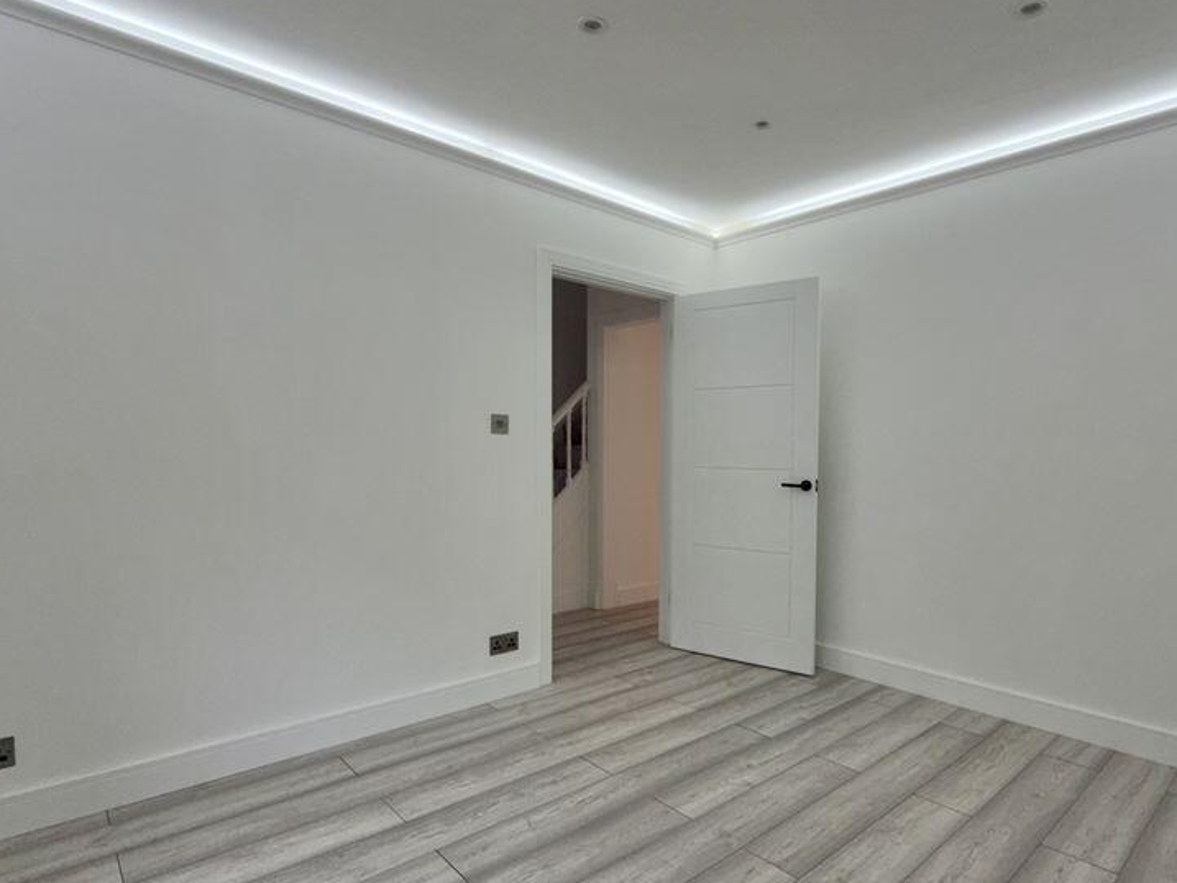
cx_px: 668
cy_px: 476
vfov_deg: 65.9
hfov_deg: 81.3
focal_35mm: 20
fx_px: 680
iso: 64
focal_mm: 2.22
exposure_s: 1/100
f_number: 2.2
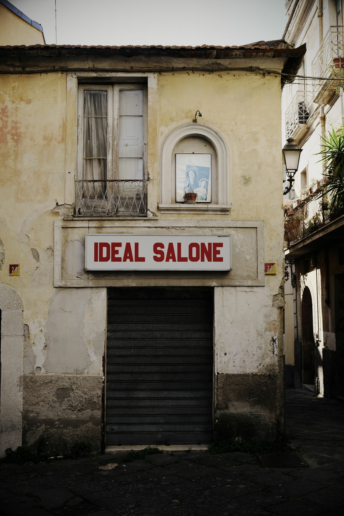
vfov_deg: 48.5
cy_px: 258
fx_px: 573
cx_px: 172
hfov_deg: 33.4
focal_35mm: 40
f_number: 5.6
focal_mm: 26.5
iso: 200
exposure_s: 1/180
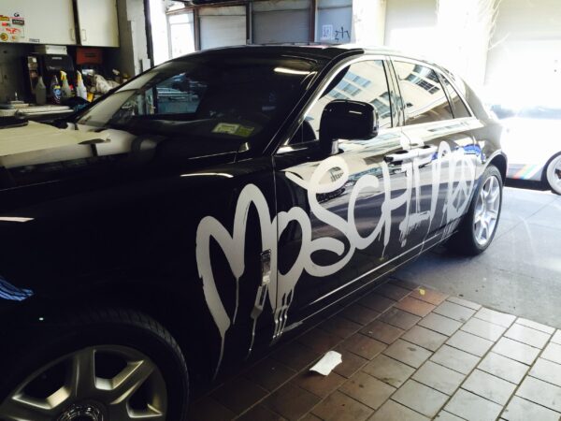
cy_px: 210
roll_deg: +0.2
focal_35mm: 29
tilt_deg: -18.7
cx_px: 280
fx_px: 470
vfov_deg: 48.2
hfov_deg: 61.7
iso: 40
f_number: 2.2
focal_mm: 4.15
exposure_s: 1/120
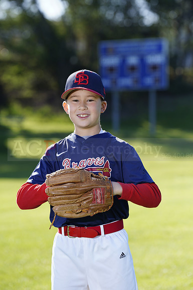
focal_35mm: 173
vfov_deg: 11.9
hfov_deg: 7.9
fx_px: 1390
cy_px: 145
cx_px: 96
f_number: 5
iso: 100
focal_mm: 173
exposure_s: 1/250
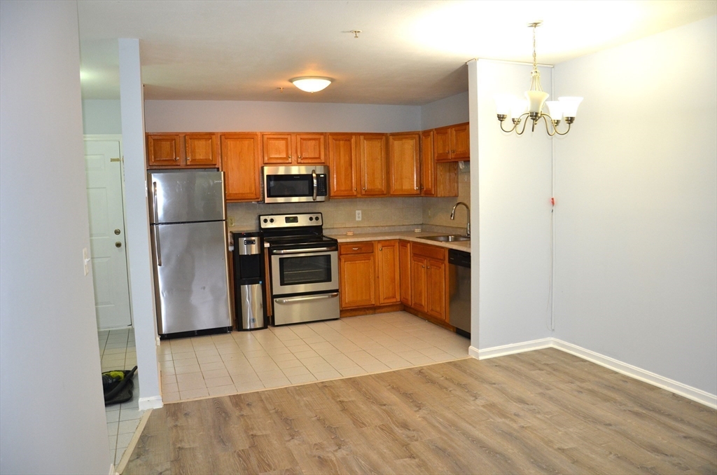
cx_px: 358
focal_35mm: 27
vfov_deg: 47.7
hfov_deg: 67.5
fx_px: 537
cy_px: 238
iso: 640
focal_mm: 18
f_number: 3.5
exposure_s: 1/60
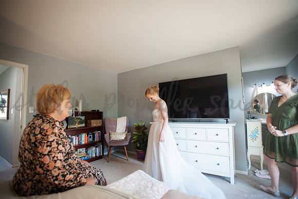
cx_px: 149
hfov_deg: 93.3
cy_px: 100
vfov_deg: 70.4
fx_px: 141
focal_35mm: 17
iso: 640
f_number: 2.8
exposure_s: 1/100
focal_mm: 17
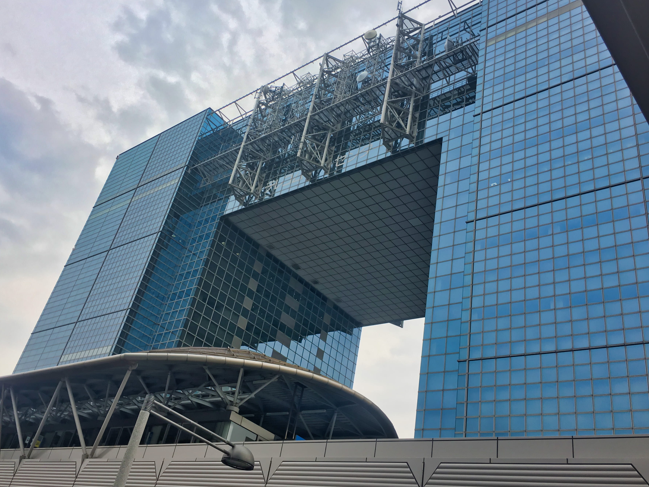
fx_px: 619
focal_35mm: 33
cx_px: 286
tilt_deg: +32.8
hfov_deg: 55.2
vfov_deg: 42.9
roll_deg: -13.6
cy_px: 214
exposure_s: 1/646
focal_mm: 4.15
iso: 25
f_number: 2.2
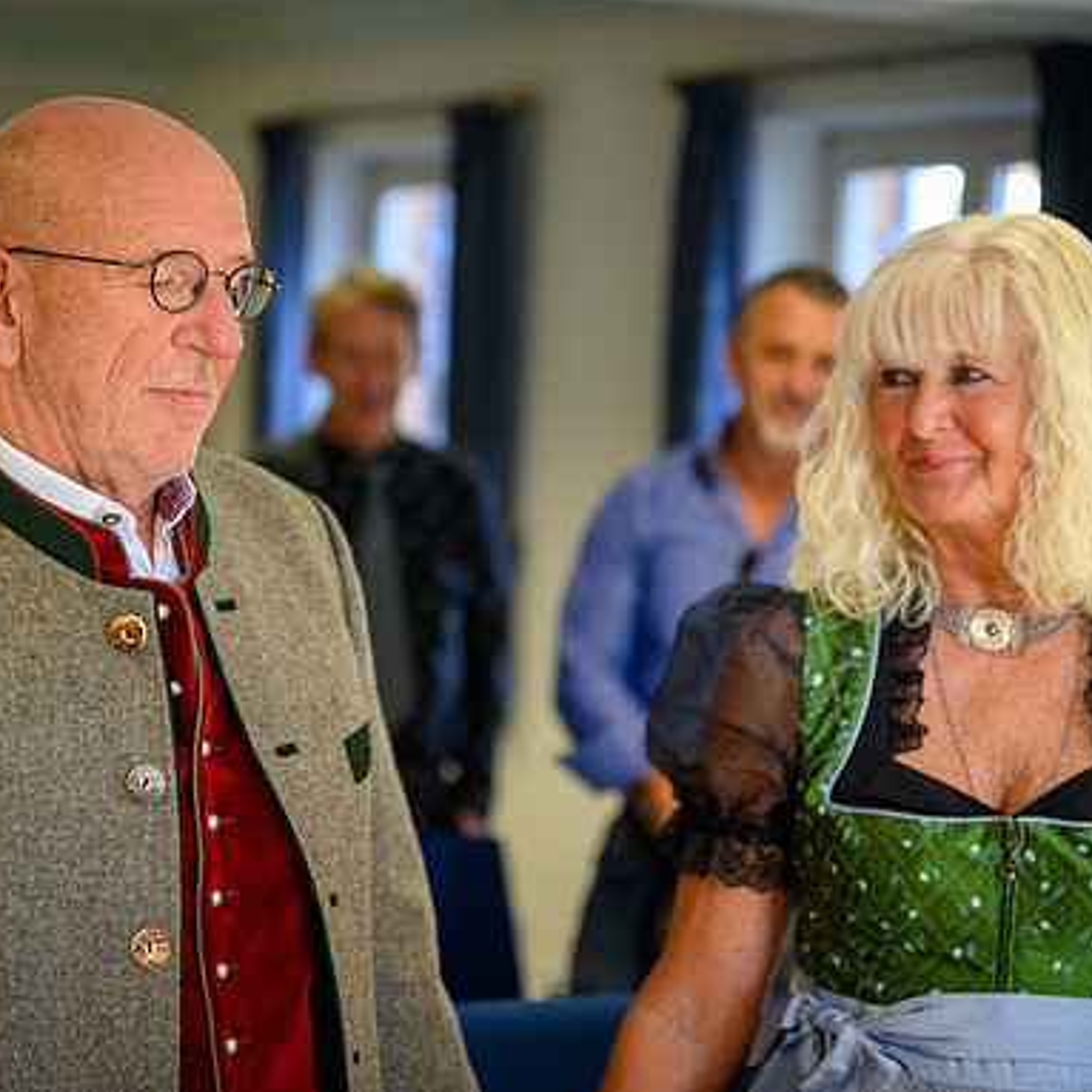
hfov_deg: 19.3
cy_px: 545
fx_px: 3212
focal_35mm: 90
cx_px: 473
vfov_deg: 19.3
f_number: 2.8
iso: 400
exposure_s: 1/160
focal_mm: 70
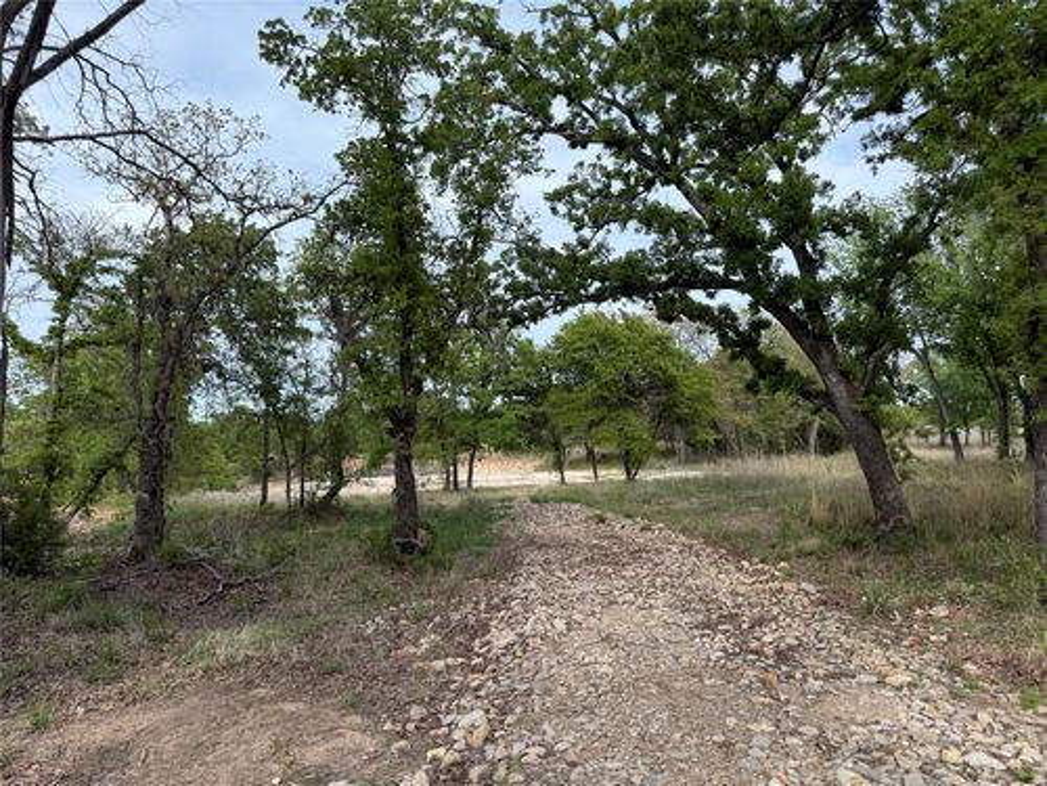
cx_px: 524
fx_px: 726
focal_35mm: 24
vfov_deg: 56.8
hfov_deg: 71.6
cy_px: 393
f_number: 1.78
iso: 100
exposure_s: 1/2000
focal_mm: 6.76
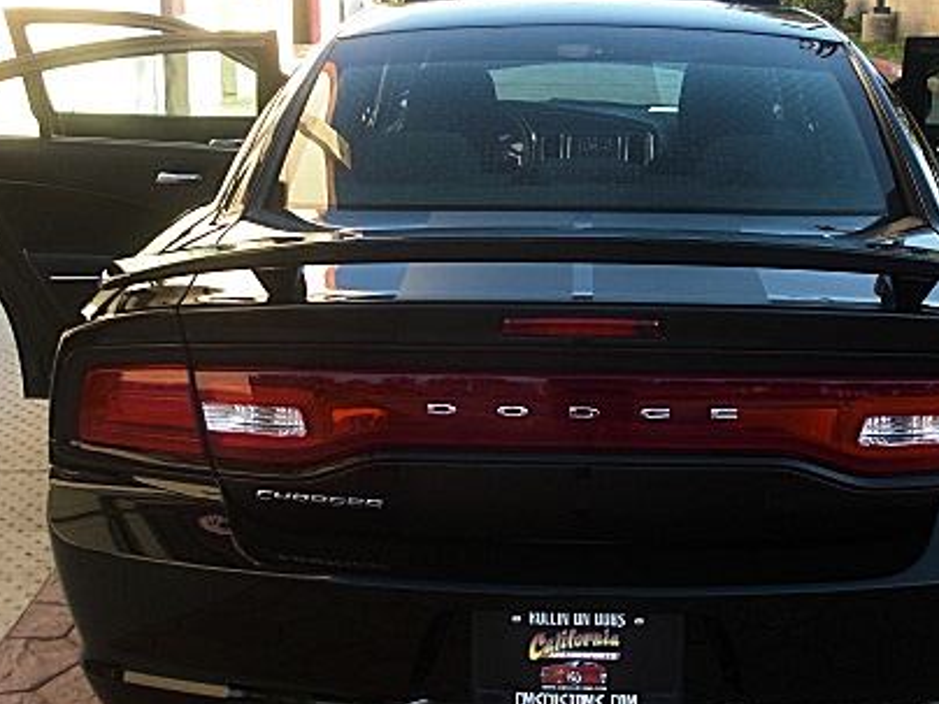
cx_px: 558
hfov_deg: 33.7
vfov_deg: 25.6
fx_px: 1546
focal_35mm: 57
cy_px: 304
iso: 50
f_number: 2.8
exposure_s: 1/80
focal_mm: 6.3
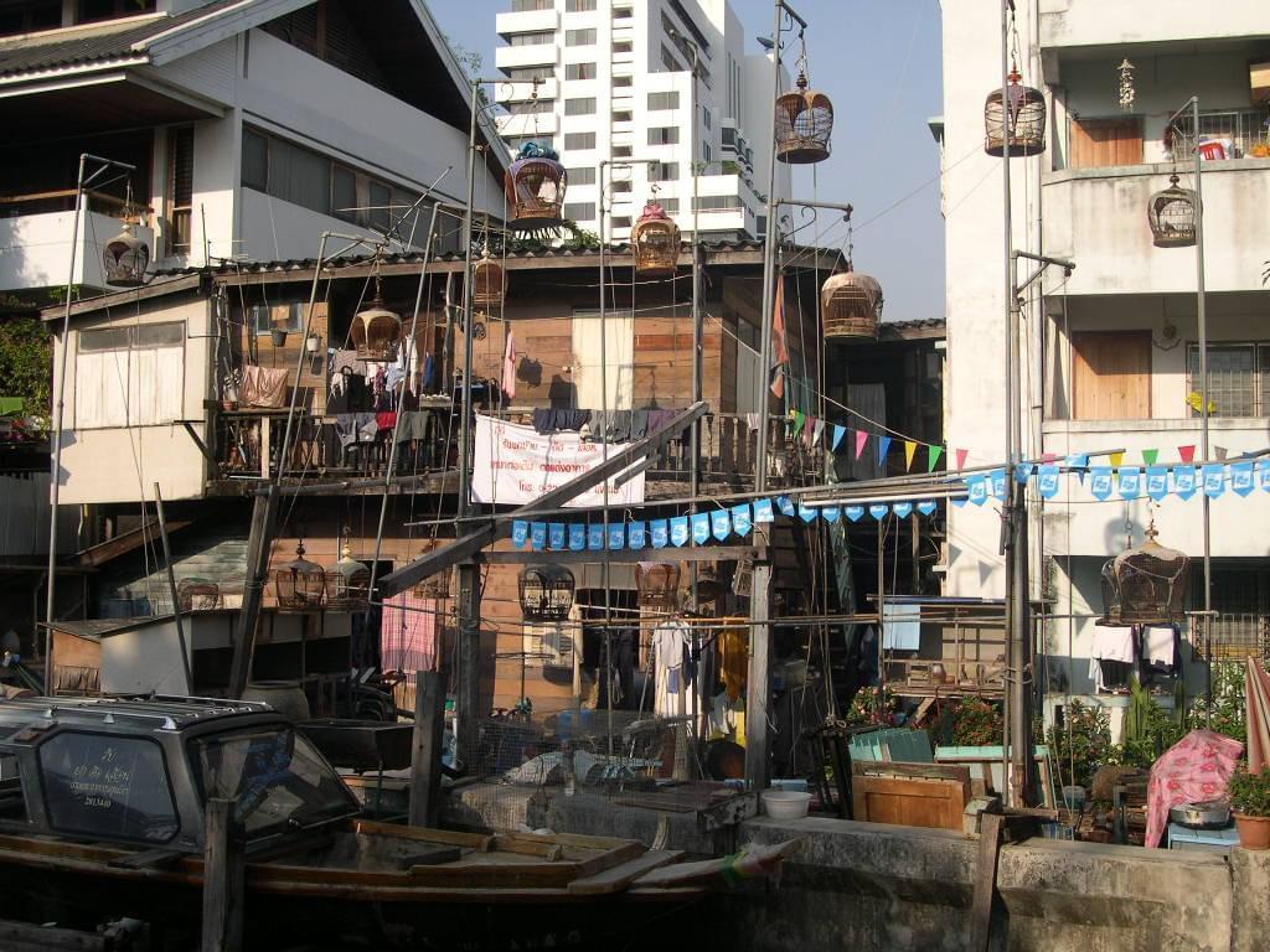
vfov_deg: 34.3
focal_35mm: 42
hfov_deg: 44.8
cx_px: 635
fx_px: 1541
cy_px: 476
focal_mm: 9
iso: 100
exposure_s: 1/152
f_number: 8
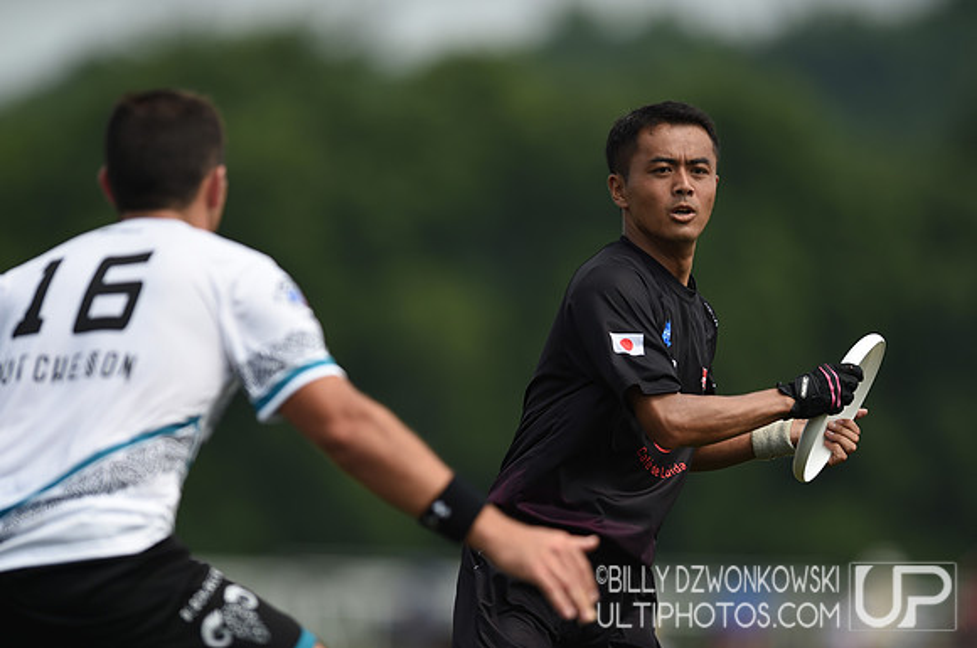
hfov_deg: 5.2
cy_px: 324
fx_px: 10840
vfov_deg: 3.4
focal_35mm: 400
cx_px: 488
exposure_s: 1/1600
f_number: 4
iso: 100
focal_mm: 400
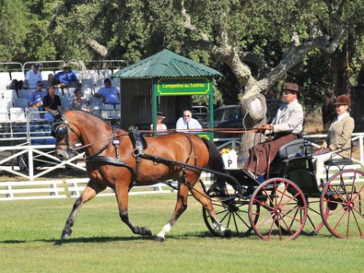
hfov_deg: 8.1
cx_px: 197
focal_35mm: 246
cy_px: 136
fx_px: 2586
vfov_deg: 6.0
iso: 250
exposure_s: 1/800
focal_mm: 150
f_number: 5
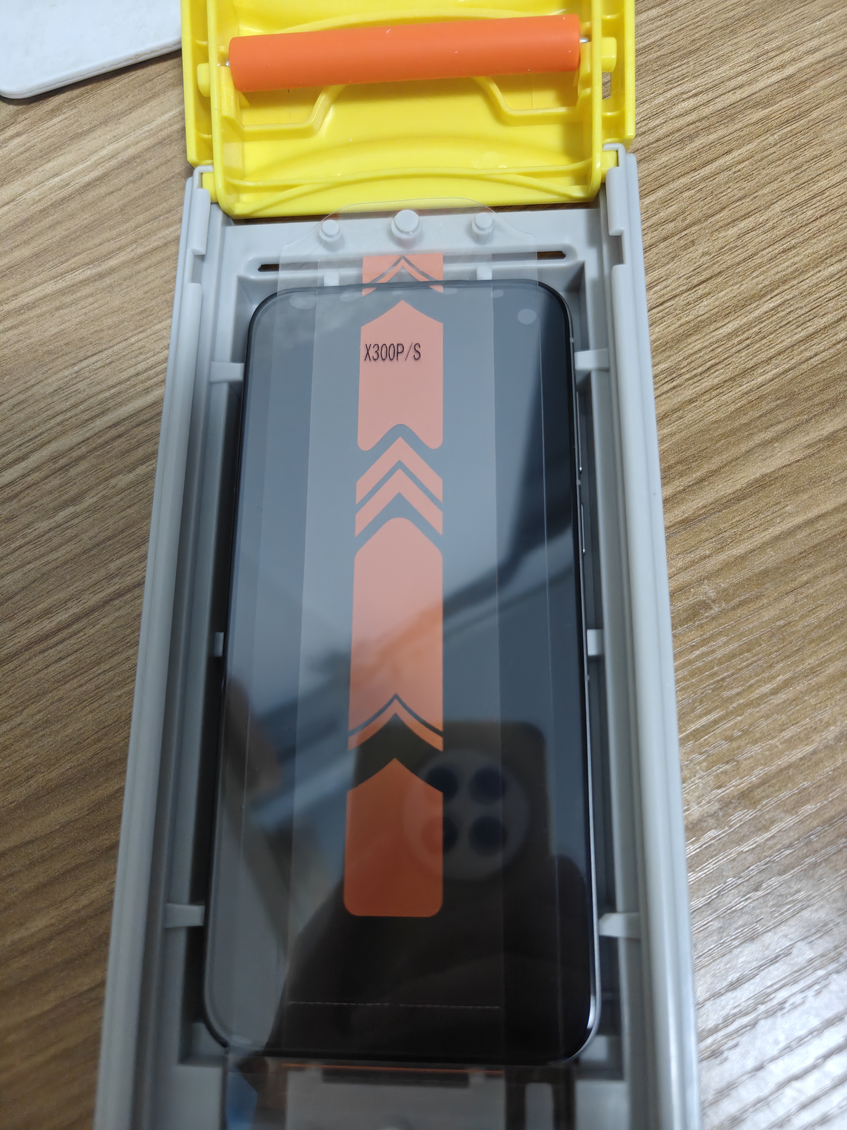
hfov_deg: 58.9
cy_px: 565
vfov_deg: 73.9
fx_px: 750
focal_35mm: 23
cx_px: 424
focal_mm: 6.06
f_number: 1.6
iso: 2500
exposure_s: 1/112
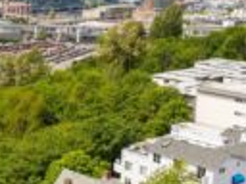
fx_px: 597
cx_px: -15
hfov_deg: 22.2
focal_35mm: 84
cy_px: 109
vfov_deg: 17.6
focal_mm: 10.26
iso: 100
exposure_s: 1/60
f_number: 4.5
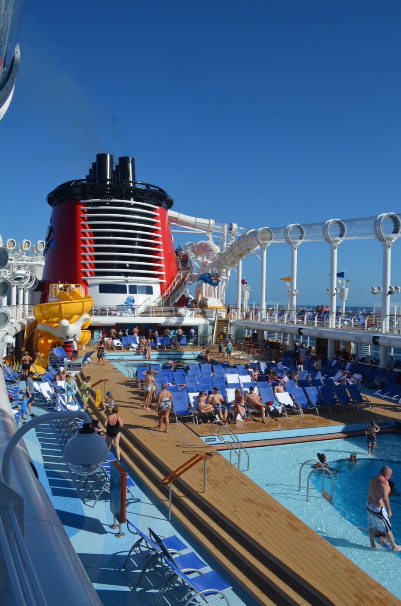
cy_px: 303
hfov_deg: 47.7
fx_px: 453
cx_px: 200
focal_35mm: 27
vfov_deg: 67.5
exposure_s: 1/320
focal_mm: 18
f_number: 9
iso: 100
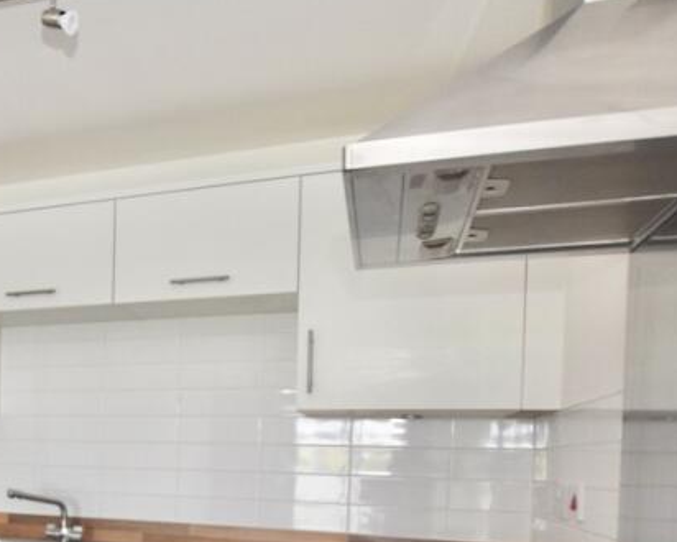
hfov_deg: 45.1
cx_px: 30
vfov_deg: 39.9
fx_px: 702
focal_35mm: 35
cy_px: 462
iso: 800
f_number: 5.6
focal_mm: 10
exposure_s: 1/125
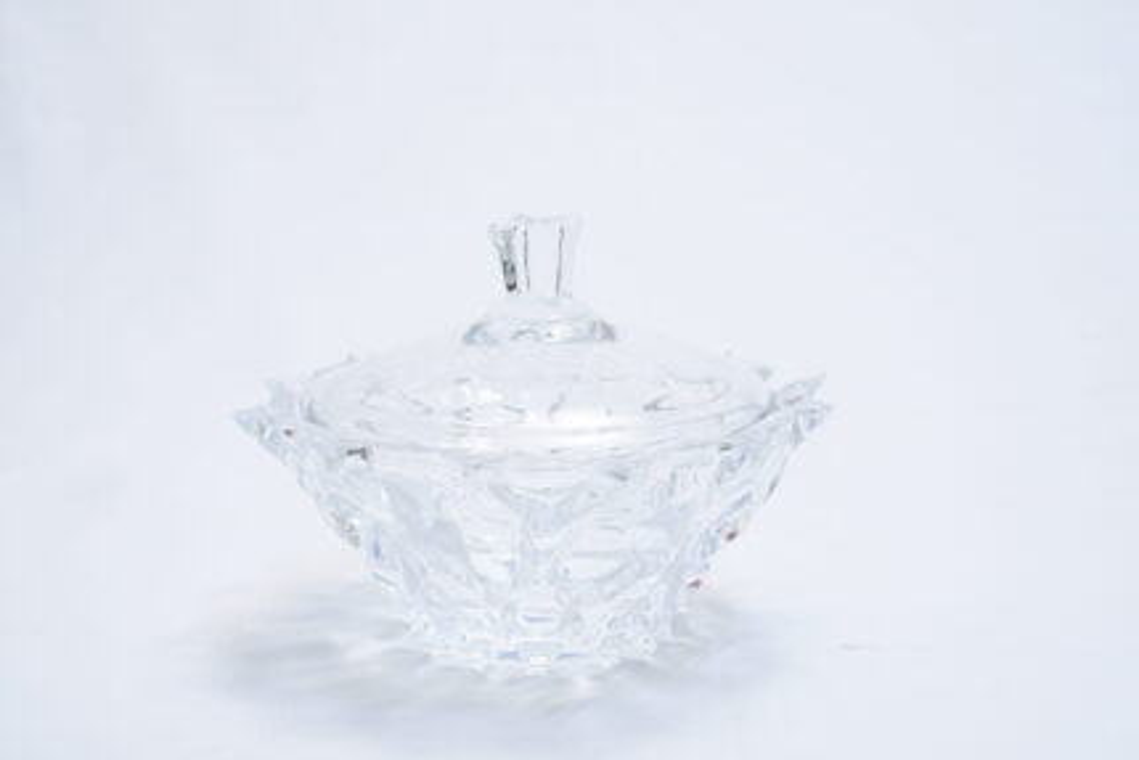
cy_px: 380
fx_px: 2215
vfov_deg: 19.5
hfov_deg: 28.8
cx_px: 570
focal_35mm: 70
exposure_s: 1/125
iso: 3200
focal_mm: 70
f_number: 13
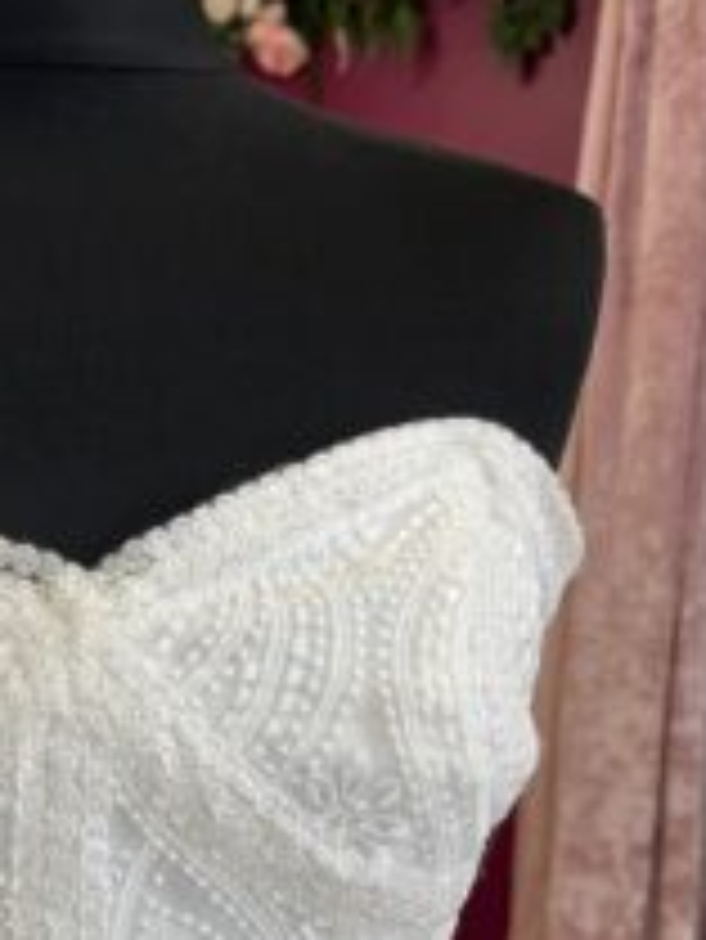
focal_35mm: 53
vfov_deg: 35.4
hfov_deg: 26.4
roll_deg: +0.0
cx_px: 36
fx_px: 1440
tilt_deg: -6.5
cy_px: 699
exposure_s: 1/122
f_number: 1.6
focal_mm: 5.1
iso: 64
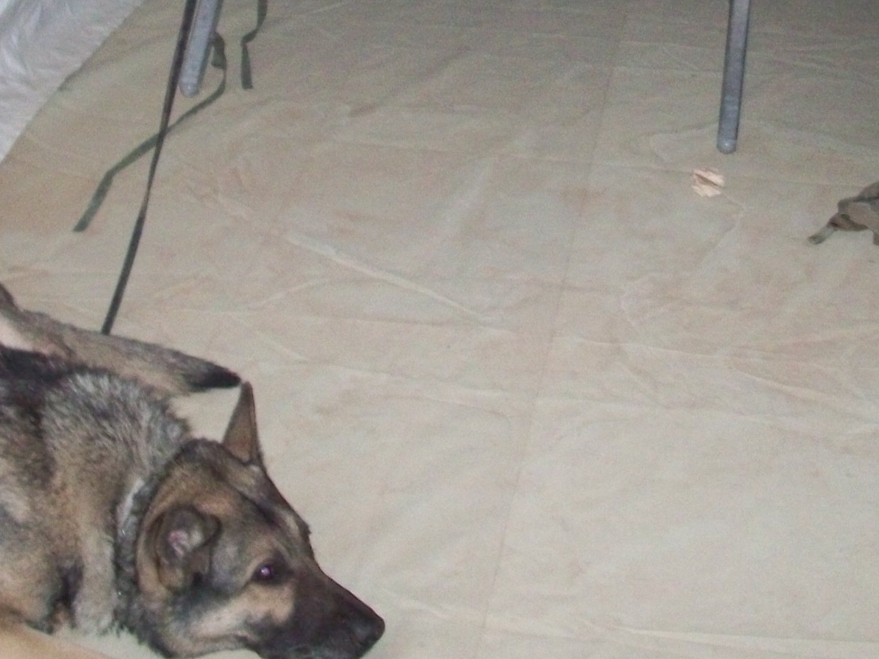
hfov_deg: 23.5
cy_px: -13
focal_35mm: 83
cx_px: 507
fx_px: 2108
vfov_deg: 17.3
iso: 200
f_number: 2.8
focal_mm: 6.2
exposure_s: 1/45
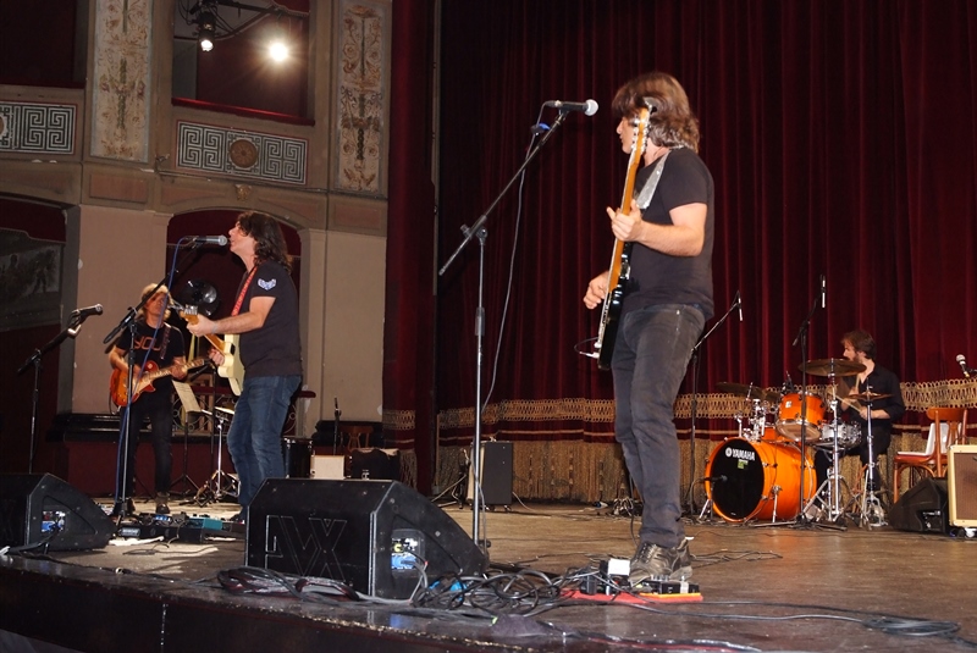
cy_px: 326
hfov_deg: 41.9
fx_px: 1277
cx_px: 488
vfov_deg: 28.7
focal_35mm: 47
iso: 1250
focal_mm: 31
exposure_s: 1/25
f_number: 4.5
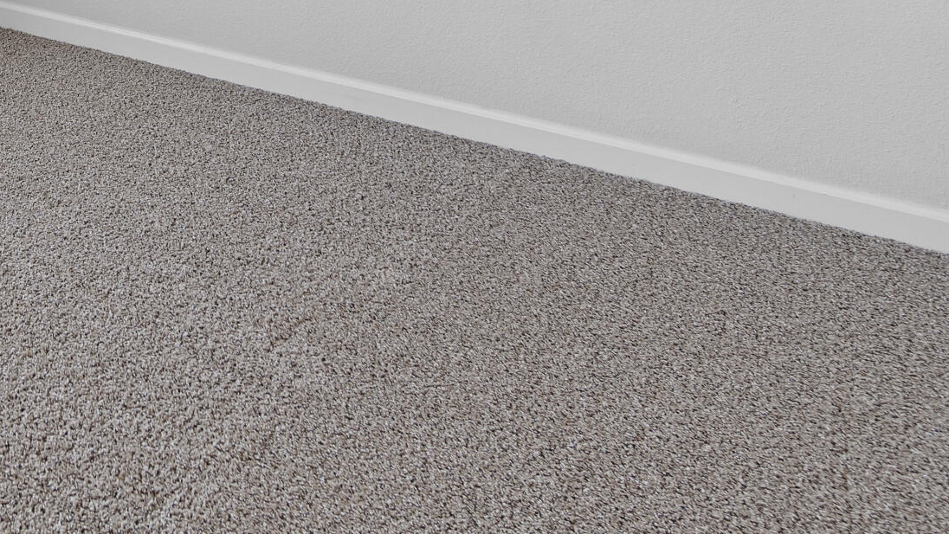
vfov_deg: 22.2
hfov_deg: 40.1
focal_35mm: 43
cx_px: -50
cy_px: -295
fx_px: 1082
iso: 100
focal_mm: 10
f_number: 6.3
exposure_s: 1/1.67
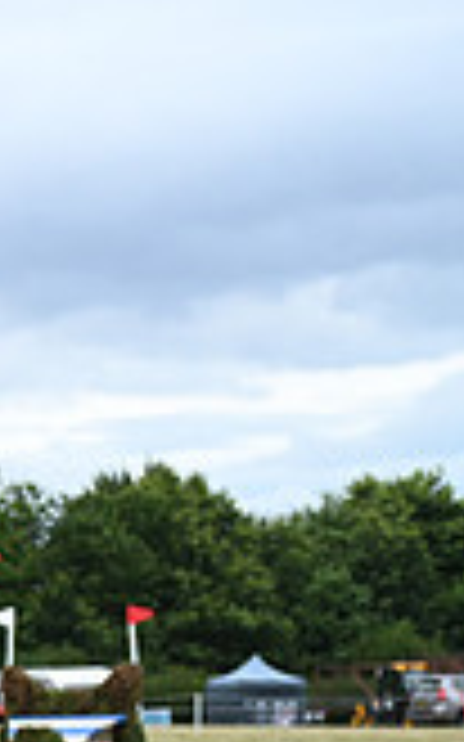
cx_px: -716
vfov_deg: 9.9
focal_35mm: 211
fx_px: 4273
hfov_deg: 5.9
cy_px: 564
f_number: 5
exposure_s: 1/800
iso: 640
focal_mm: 59
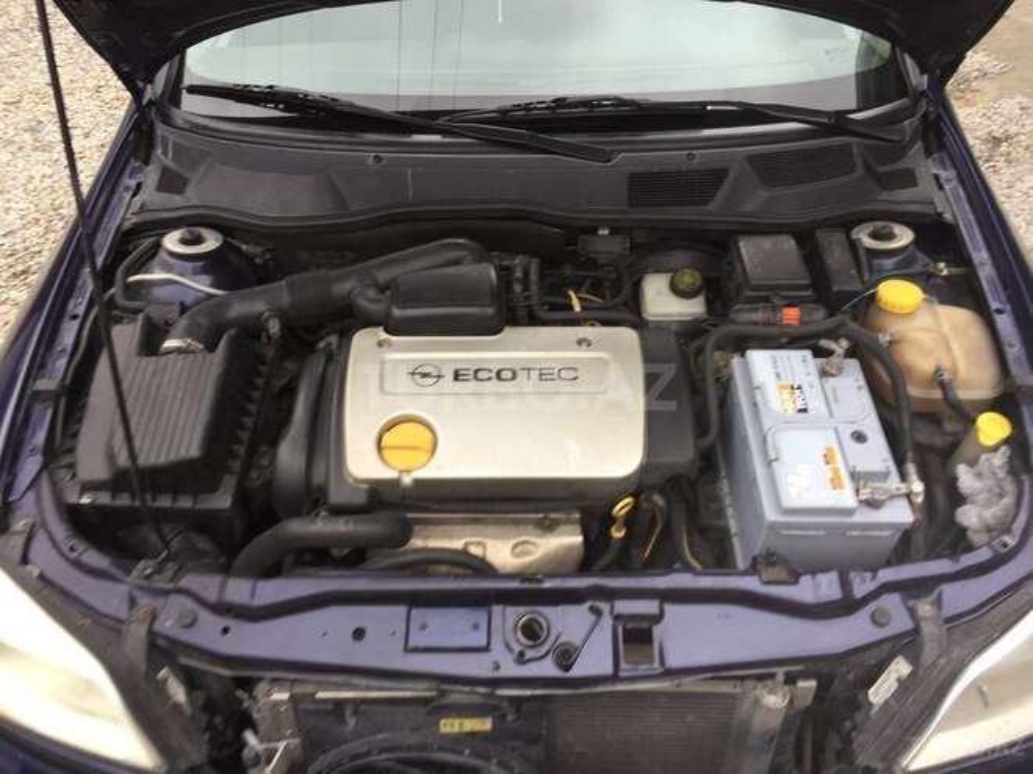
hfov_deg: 61.7
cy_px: 387
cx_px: 516
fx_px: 865
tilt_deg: -40.4
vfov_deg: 48.2
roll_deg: +1.4
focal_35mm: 29
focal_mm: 4.15
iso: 32
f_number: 2.2
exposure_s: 1/50
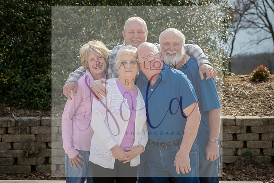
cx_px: 137
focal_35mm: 100
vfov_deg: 13.7
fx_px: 761
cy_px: 92
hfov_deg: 20.4
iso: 400
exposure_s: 1/800
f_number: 8
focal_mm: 100
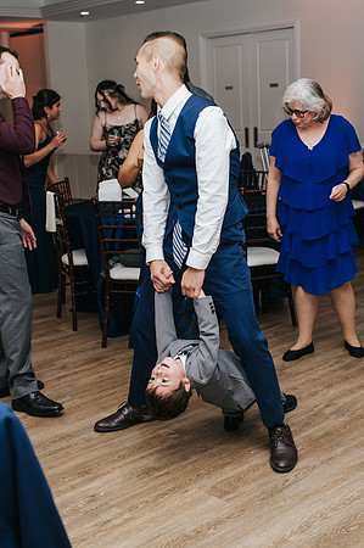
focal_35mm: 53
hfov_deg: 25.7
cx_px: 199
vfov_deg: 37.8
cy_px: 274
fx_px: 799
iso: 800
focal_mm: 35
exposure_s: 1/200
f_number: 3.2
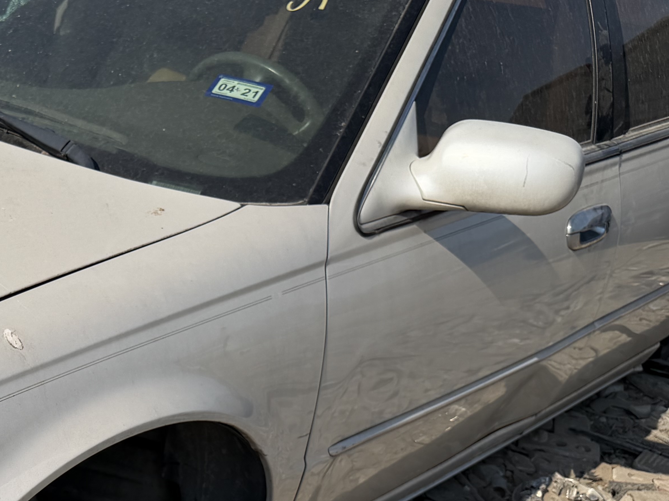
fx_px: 1121
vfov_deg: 24.7
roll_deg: -1.7
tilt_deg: -24.5
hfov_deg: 29.9
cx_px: -63
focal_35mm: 58
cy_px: 424
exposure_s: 1/10309
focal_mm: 6.76
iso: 80
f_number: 1.78
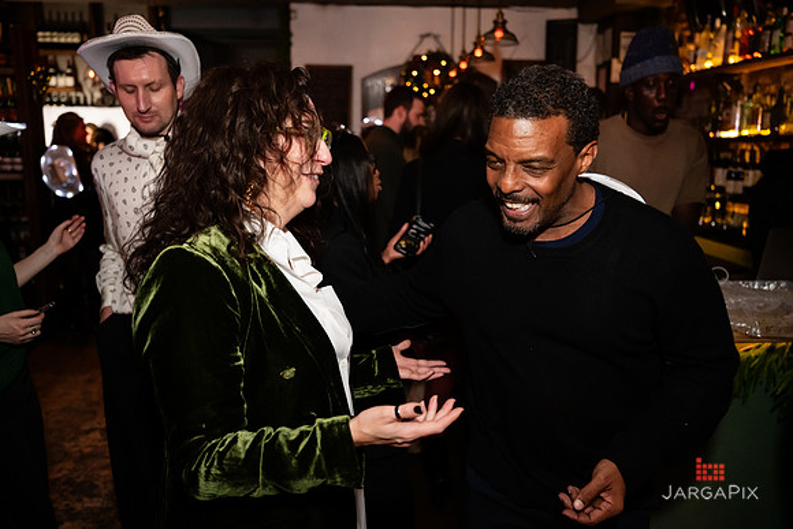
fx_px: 655
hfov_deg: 62.4
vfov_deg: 44.0
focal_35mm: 30
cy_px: 264
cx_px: 396
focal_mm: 29
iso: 3200
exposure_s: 1/125
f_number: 2.8
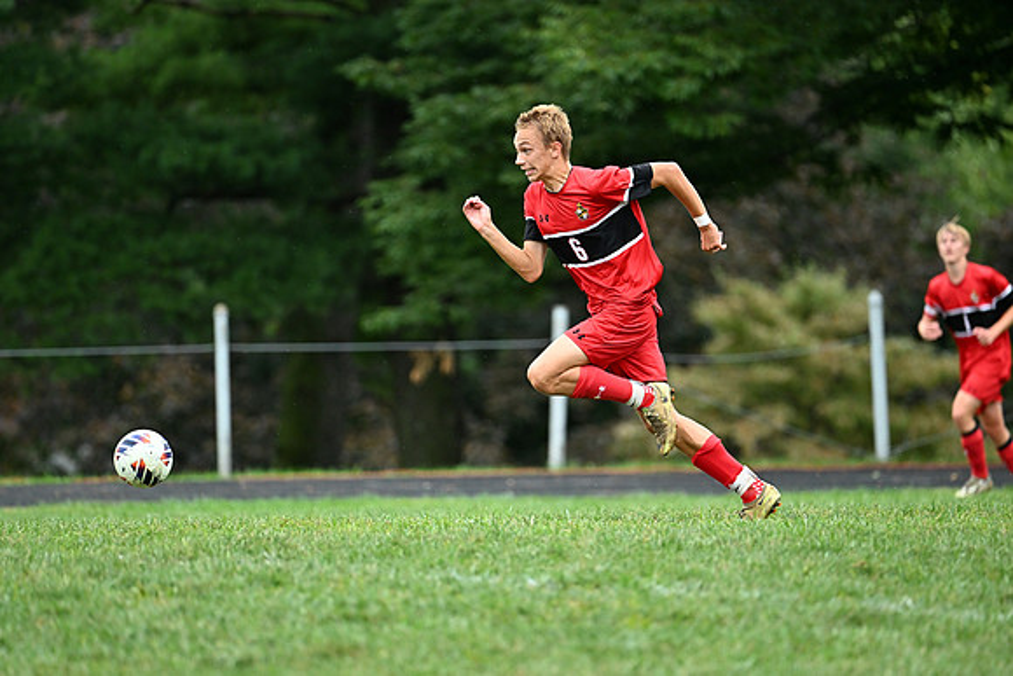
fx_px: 11258
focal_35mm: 400
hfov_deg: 5.2
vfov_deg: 3.4
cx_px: 506
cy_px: 338
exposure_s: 1/1250
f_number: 4.5
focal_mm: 400
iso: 2800
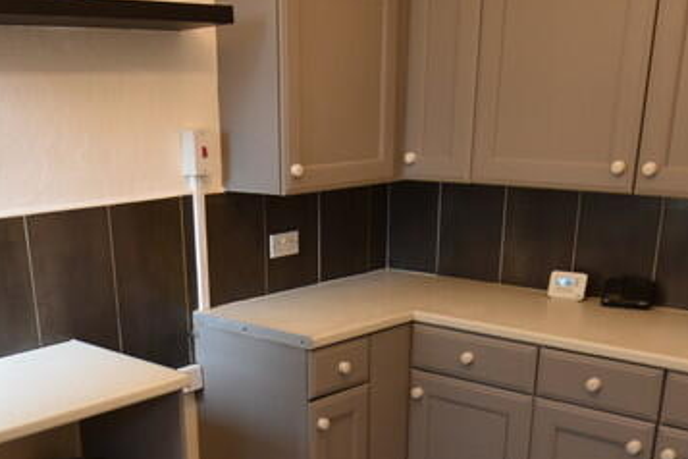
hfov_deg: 44.9
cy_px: 452
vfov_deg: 29.3
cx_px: 239
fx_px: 822
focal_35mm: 43
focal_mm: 10
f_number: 3.5
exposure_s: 1/8
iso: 100
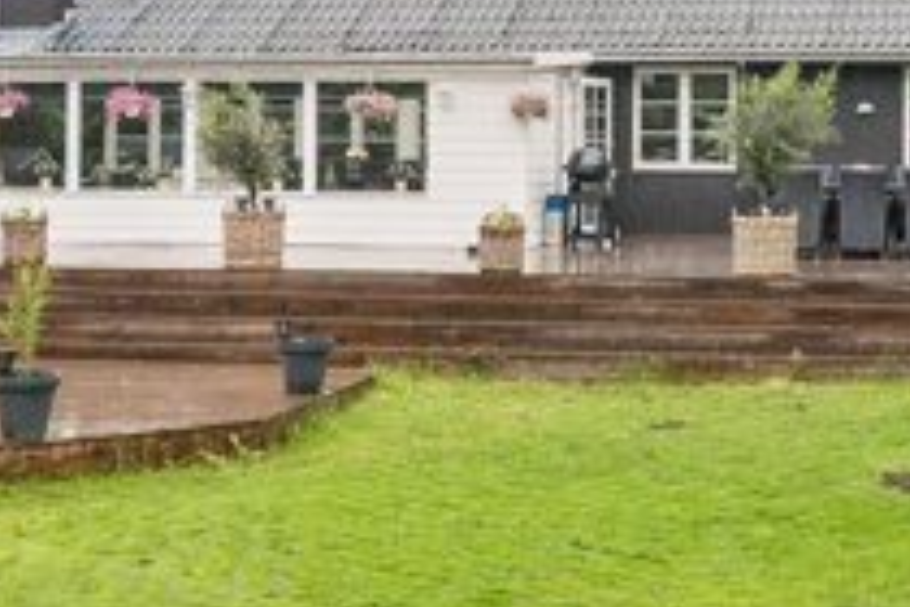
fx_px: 2070
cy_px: 37
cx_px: 581
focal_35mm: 82
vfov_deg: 16.4
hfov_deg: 24.7
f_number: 6.3
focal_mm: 21.5
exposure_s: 1/100
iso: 400
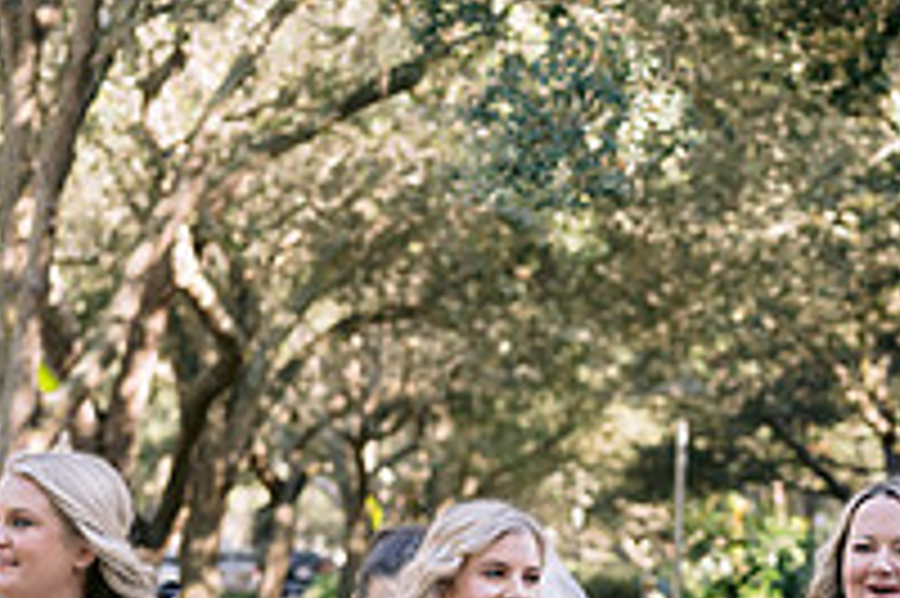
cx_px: 634
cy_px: 861
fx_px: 3622
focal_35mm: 145
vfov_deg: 9.2
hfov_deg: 14.1
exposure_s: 1/640
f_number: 2.8
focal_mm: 50
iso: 400
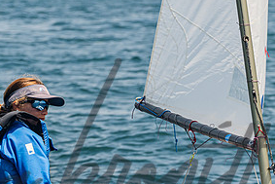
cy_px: 183
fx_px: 3852
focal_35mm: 504
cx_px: 31
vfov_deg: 2.7
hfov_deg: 4.1
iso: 250
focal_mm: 180
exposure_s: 1/1000
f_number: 7.6
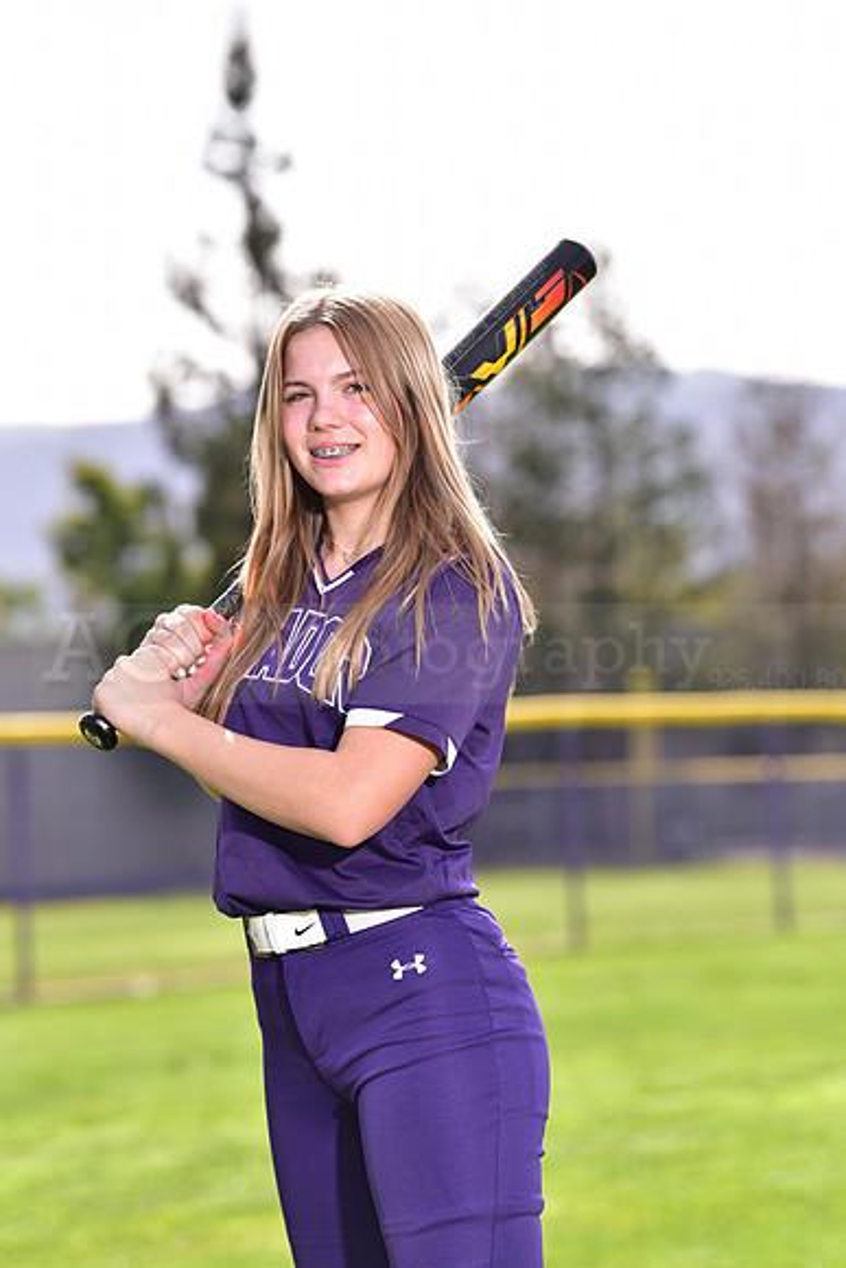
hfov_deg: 8.9
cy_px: 634
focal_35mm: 155
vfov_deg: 13.2
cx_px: 423
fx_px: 5460
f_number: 5
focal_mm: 155
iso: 80
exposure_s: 1/250
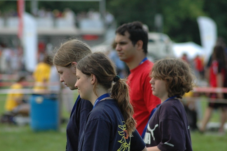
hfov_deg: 6.5
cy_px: 76
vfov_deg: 4.4
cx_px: 114
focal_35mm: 315
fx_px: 1985
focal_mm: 210
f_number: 5.6
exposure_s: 1/1000
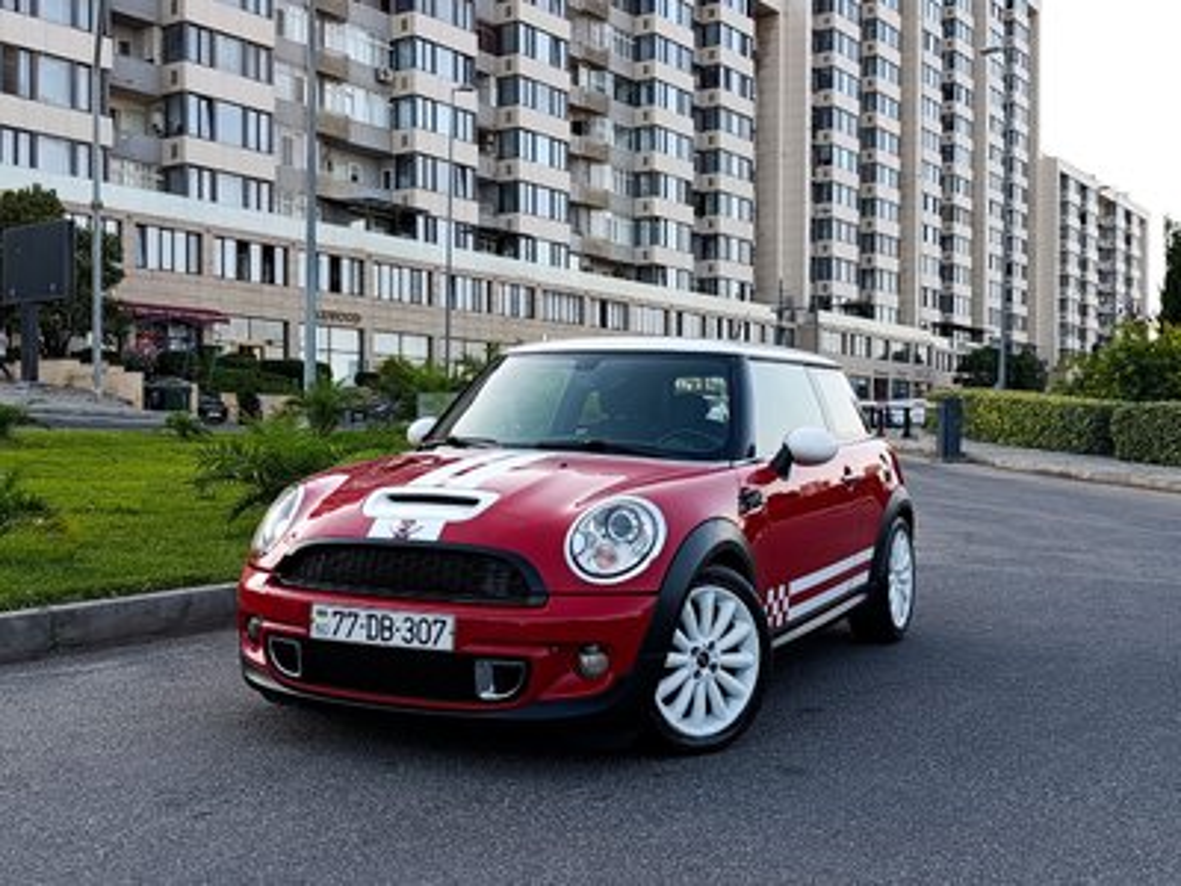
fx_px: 1296
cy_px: 443
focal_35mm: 38
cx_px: 590
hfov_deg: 49.0
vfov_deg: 37.7
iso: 50
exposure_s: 1/112
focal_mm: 6.11
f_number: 1.65
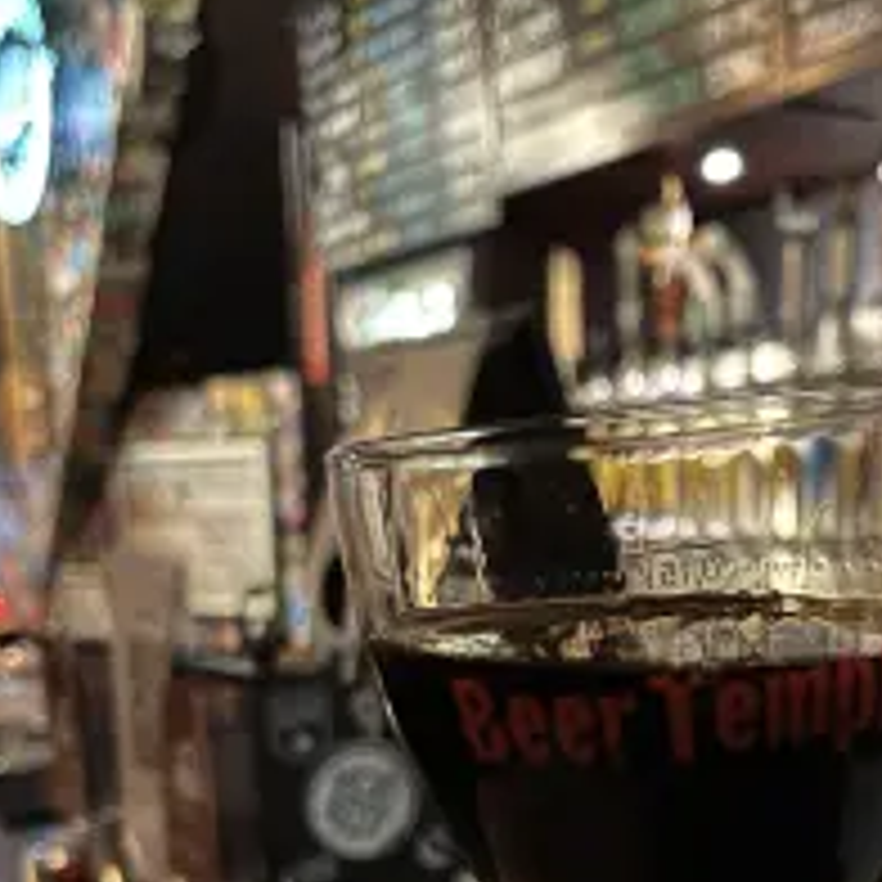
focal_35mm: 47
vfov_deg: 34.8
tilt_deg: -8.7
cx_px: 594
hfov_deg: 35.7
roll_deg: +0.7
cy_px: 716
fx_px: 1355
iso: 1000
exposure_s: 1/20
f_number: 1.6
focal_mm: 5.1
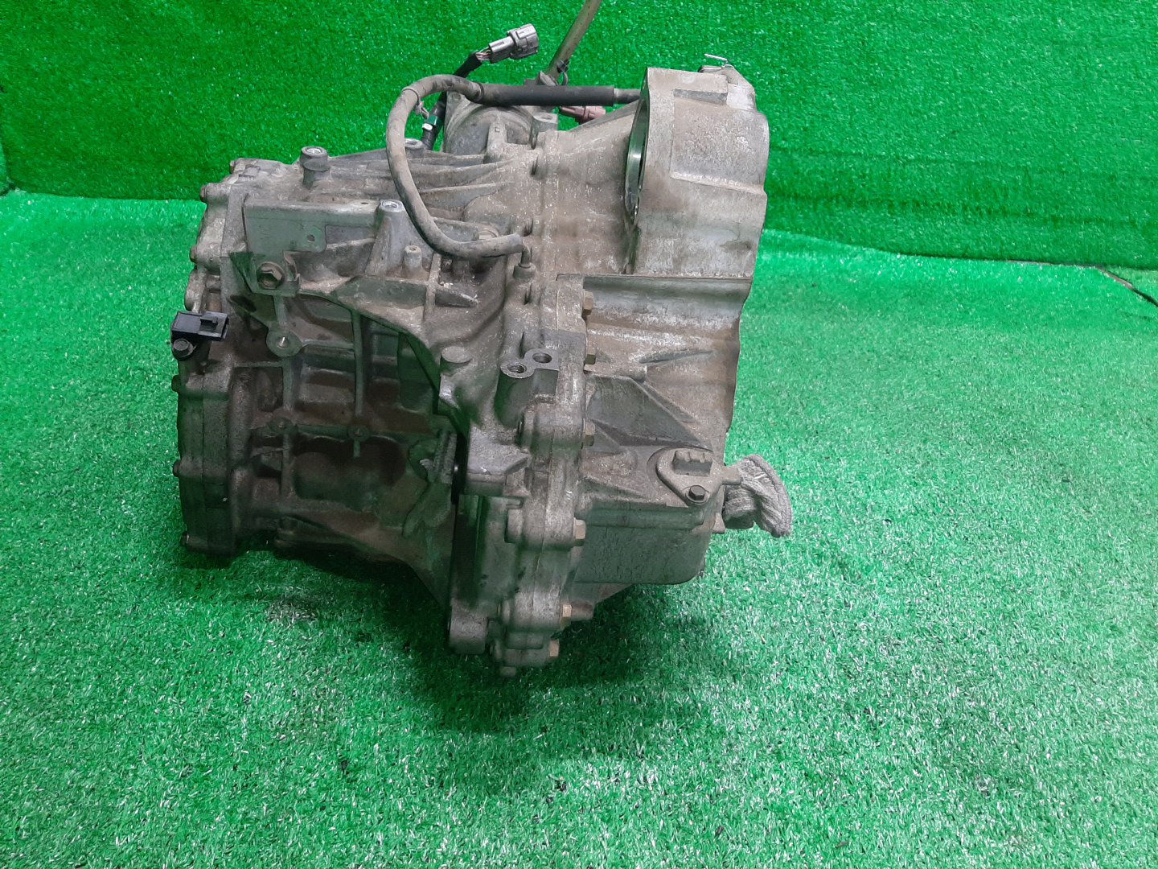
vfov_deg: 53.1
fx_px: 870
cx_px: 579
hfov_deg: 67.3
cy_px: 434
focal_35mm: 26
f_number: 1.7
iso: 197
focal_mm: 3.93
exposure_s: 1/50
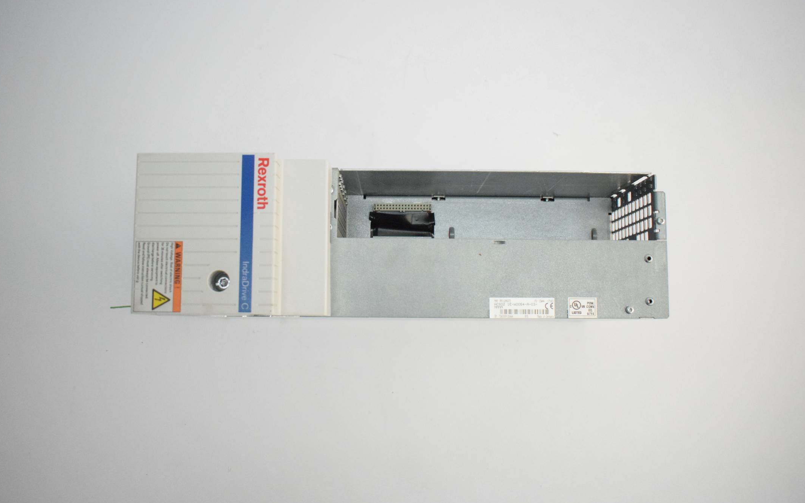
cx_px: 402
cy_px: 244
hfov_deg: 56.7
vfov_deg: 37.3
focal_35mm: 34
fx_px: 746
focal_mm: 22
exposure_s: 1/3000
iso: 6400
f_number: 3.8
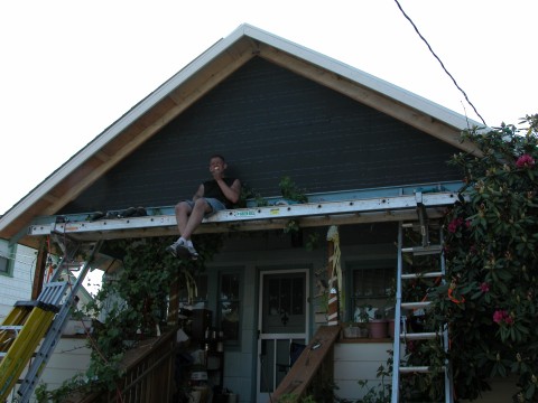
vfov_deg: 40.7
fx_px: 544
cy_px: 202
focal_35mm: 35
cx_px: 269
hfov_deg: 52.6
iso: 100
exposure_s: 1/167
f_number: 5.6
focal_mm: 8.9
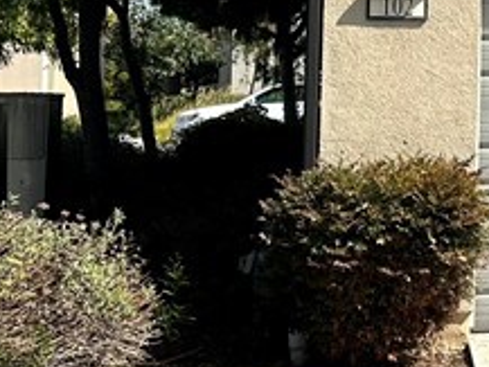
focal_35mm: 113
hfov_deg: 15.6
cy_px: 0
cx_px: 793
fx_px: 1597
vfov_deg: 13.0
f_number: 1.78
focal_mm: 6.86
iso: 80
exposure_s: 1/5000
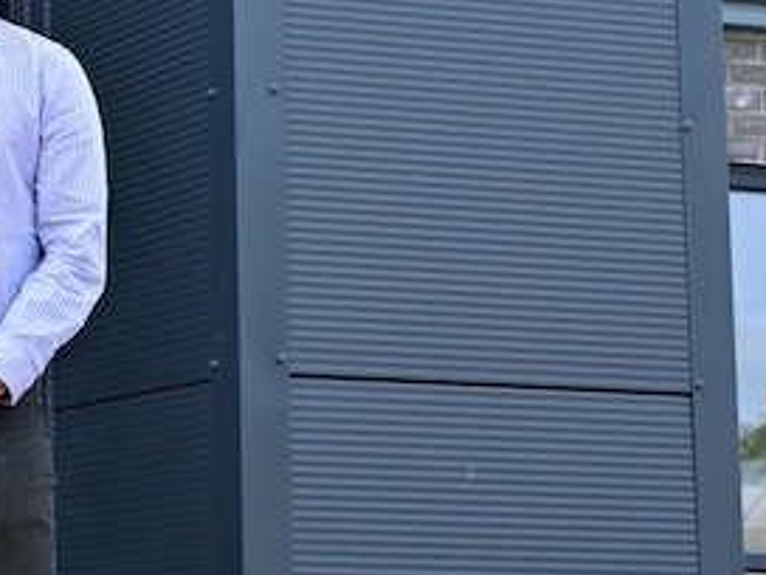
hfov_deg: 12.4
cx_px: -265
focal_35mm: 154
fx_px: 3408
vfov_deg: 9.6
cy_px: 75
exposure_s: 1/800
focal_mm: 34
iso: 200
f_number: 4
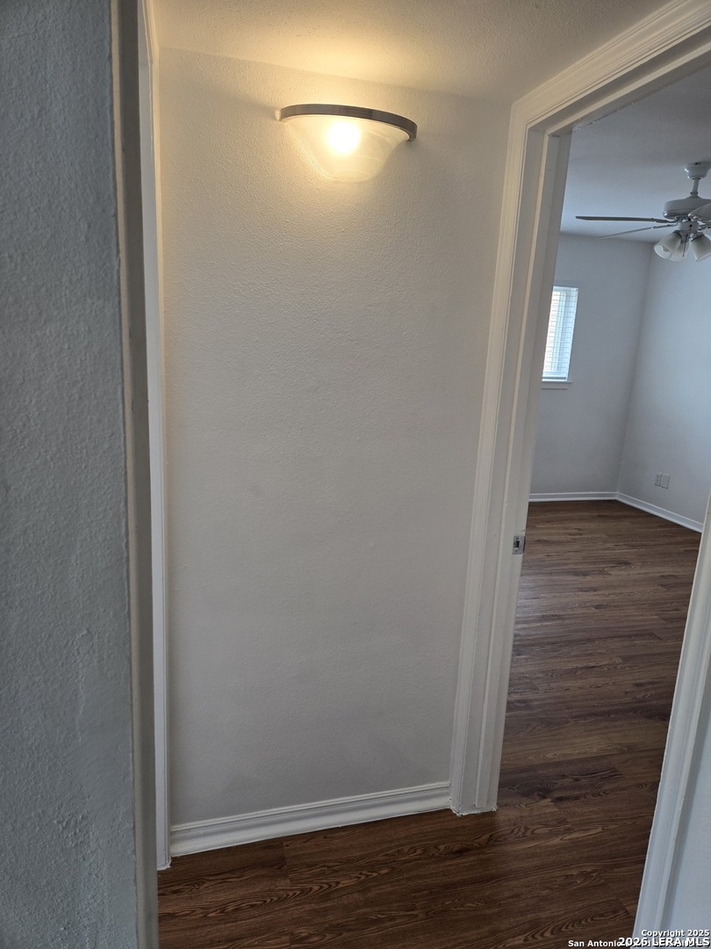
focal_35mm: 23
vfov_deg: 73.9
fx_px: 630
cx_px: 356
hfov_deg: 58.9
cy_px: 474
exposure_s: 1/120
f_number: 1.8
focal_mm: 5.4
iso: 64
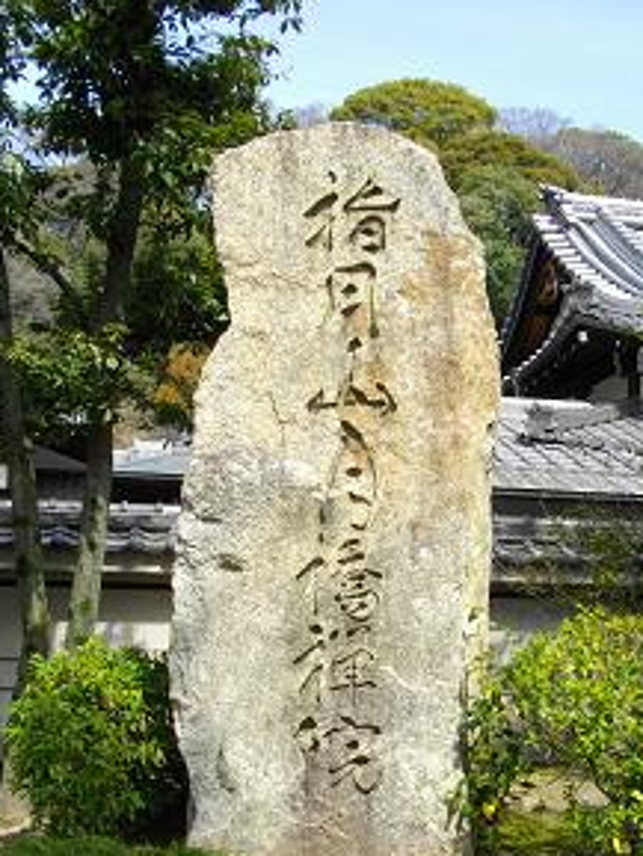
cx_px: 373
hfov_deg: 33.6
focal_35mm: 43
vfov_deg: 43.3
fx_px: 1064
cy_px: 561
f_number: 5.5
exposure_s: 1/200
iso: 100
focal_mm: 5.7
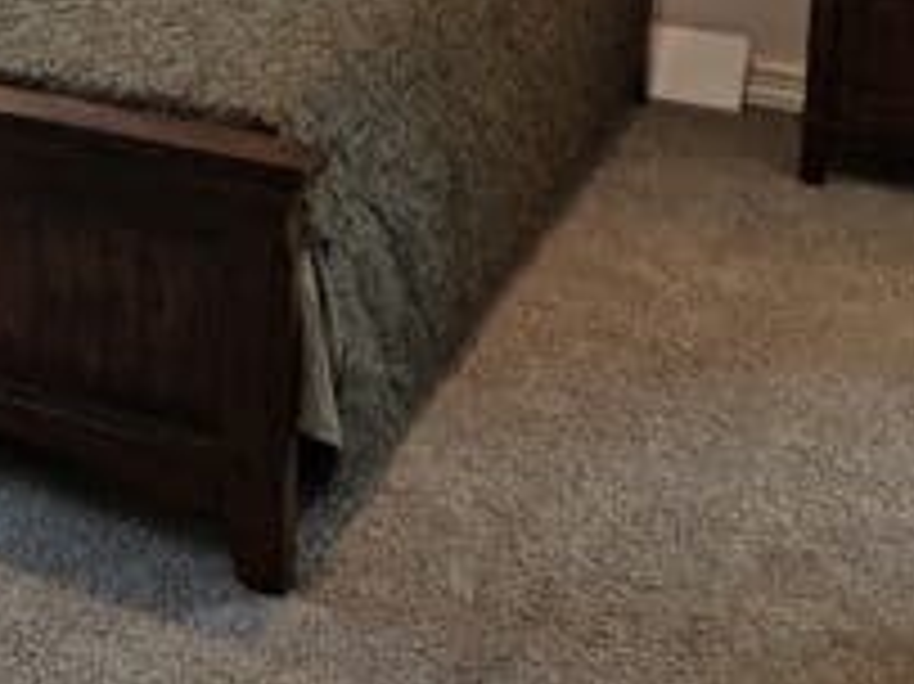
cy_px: -234
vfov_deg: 19.7
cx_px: 104
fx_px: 1794
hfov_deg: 27.6
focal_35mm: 68
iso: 80
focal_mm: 5.4
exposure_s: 1/120
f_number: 1.8
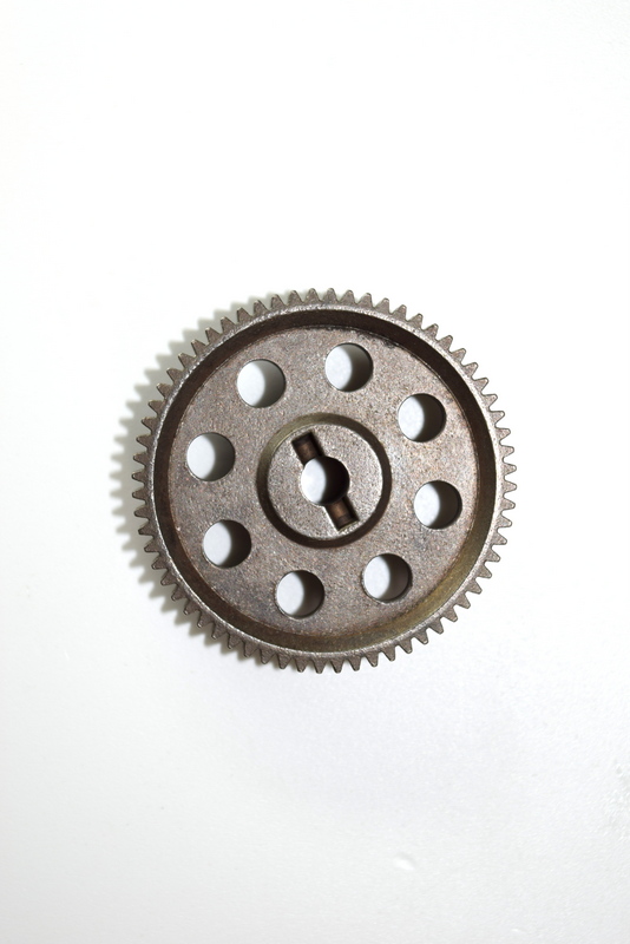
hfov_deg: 16.6
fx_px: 2164
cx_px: 315
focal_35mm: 82
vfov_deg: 24.6
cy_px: 472
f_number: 5.6
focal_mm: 55
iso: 100
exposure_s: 1/80
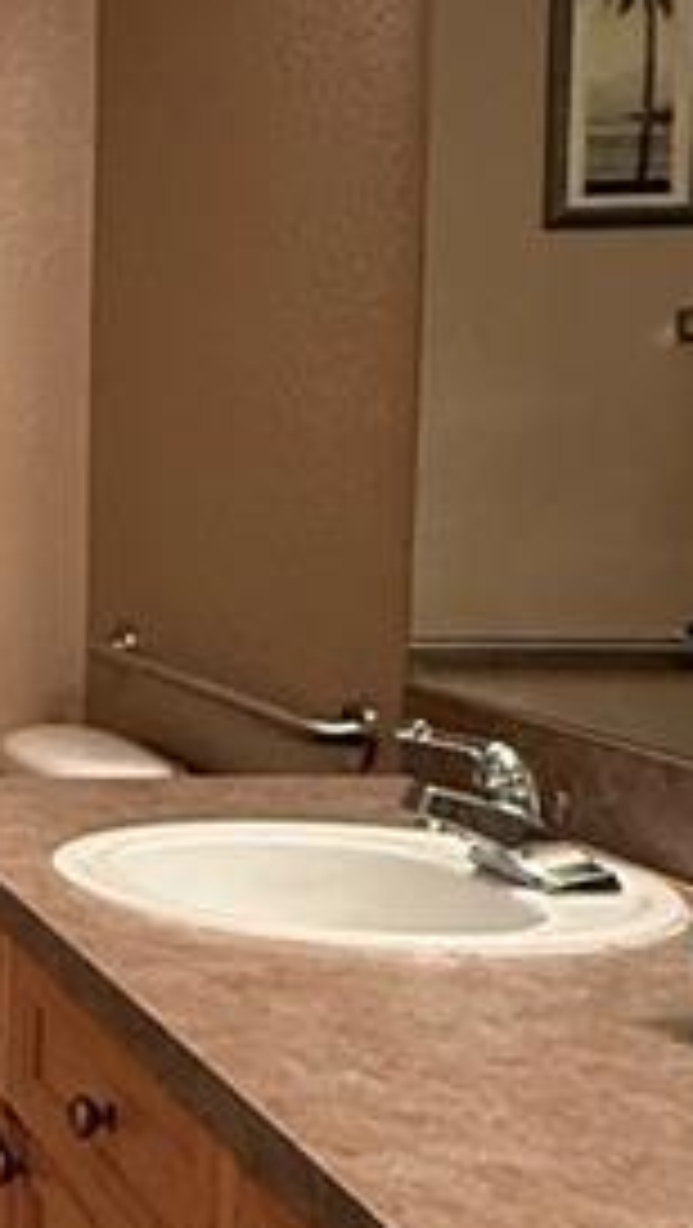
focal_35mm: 67
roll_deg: +0.6
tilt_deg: -3.6
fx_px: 2184
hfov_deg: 15.2
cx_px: -621
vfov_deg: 31.4
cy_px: 612
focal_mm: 2.22
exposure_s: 1/60
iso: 400
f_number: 2.2
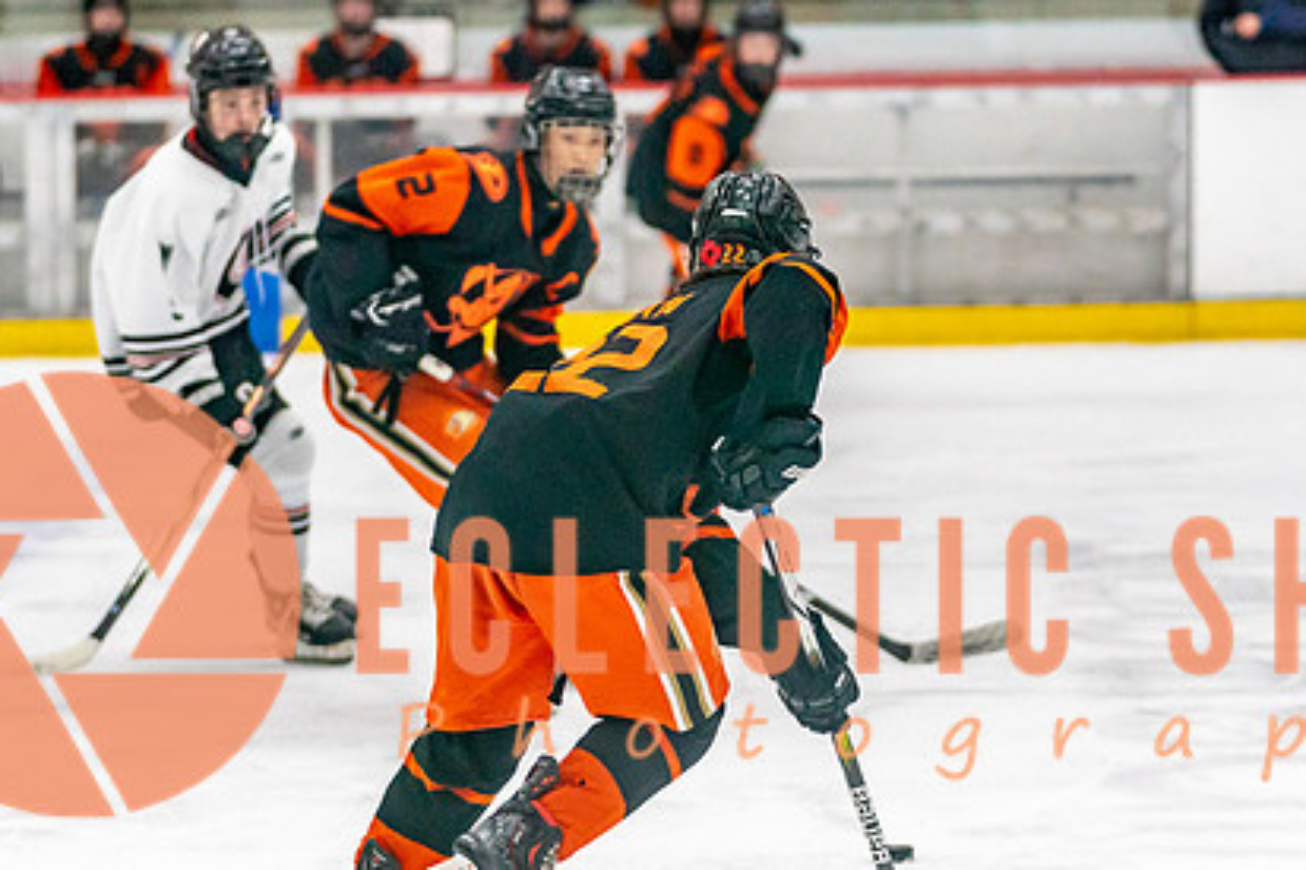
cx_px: 666
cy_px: 634
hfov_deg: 10.1
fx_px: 7361
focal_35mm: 203
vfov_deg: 6.8
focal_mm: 112
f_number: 2.8
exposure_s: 1/1250
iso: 3200
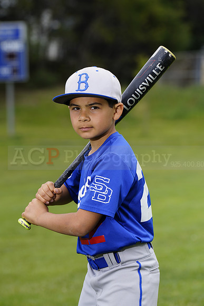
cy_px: 153
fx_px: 1622
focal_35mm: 191
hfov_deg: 7.2
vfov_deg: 10.8
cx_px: 102
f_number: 6.3
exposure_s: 1/250
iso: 100
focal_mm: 191
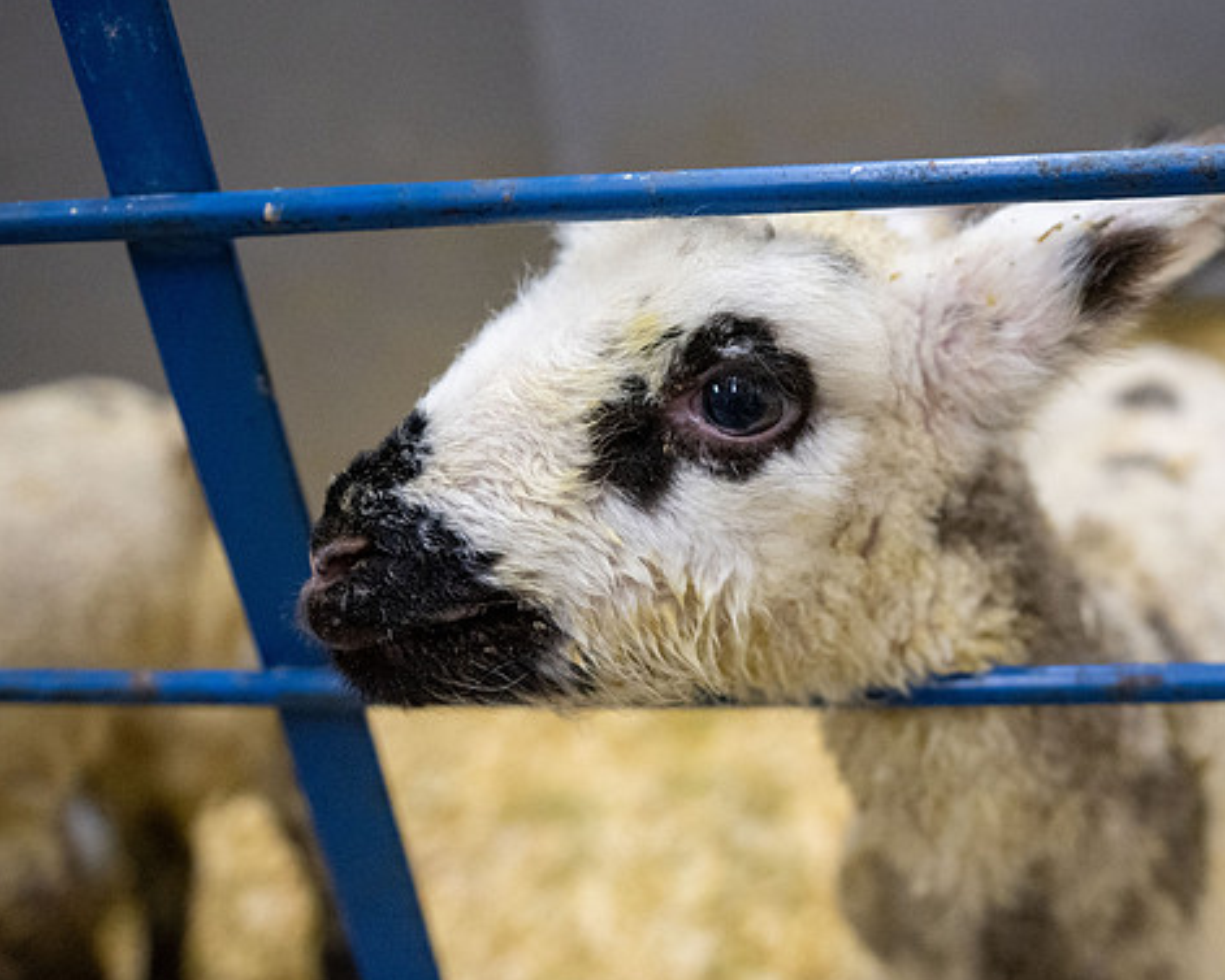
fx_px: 1487
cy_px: 446
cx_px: 846
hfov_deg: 43.9
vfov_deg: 36.5
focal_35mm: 41
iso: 6400
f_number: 2.8
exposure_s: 1/500
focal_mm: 27
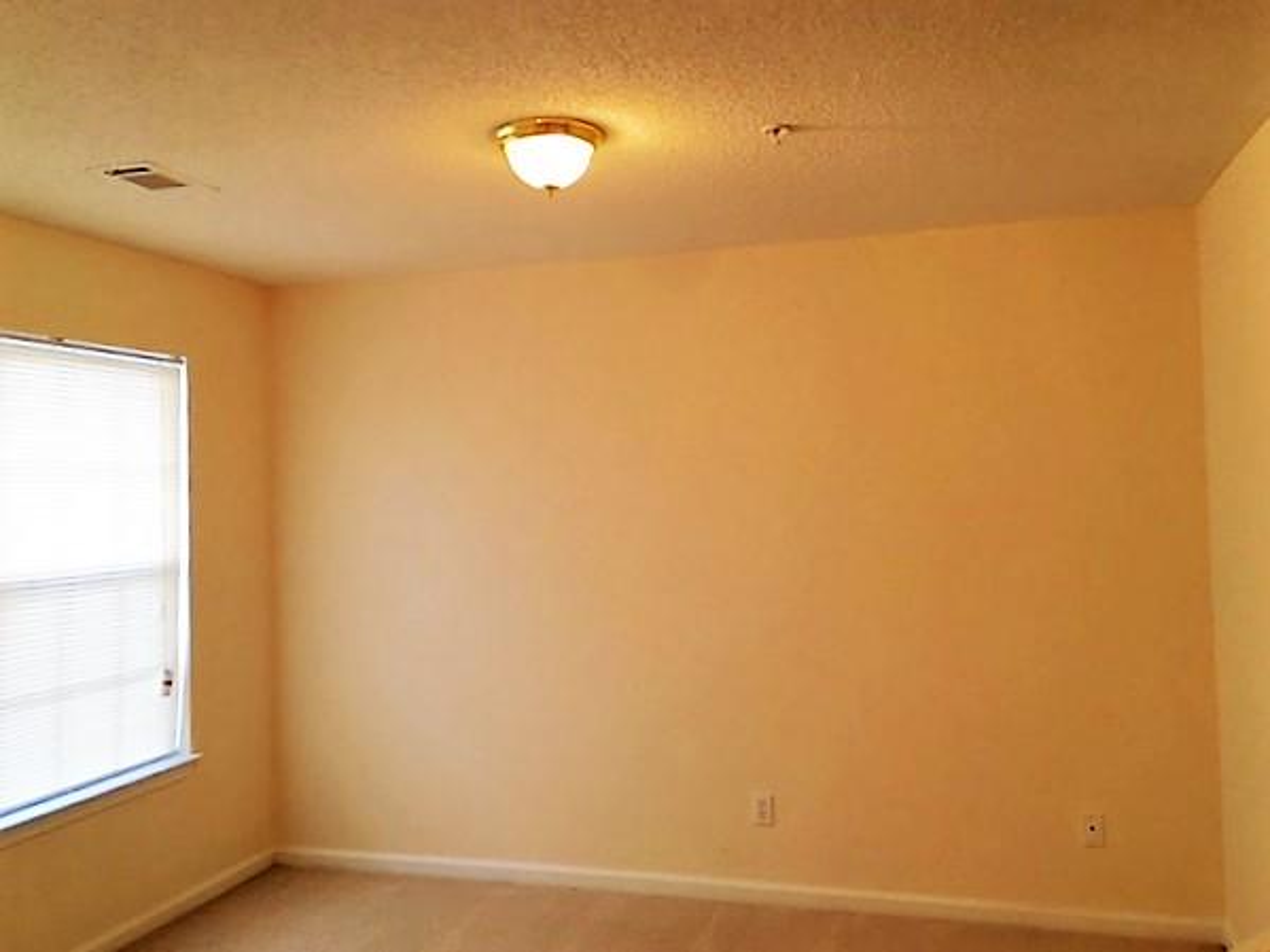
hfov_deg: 61.7
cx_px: 635
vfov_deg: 48.2
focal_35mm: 29
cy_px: 476
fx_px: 1064
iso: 40
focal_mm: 4.15
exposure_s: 1/30
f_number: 2.2
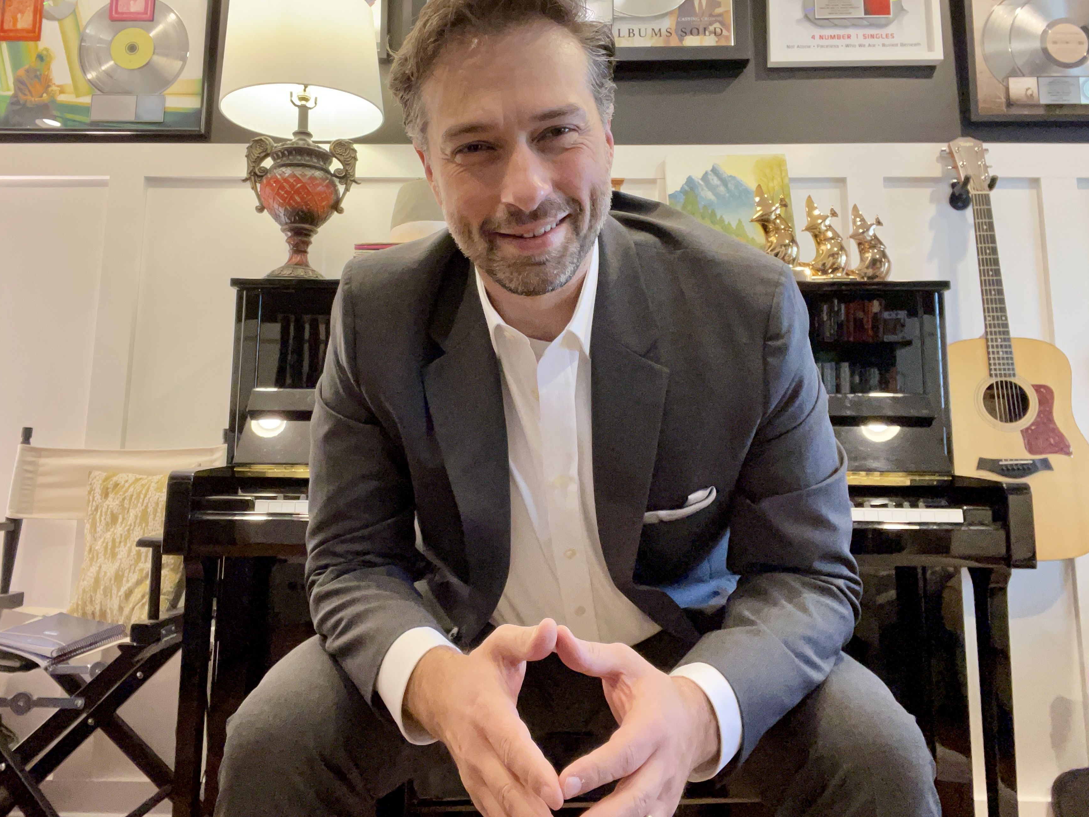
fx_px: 849
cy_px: 352
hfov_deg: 65.3
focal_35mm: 27
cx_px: 524
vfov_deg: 51.2
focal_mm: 2.71
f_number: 2.2
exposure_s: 1/30
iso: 320
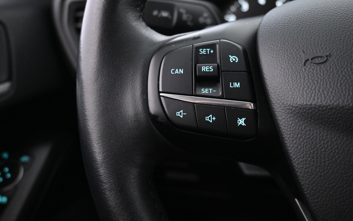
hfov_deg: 52.9
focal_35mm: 37
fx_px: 353
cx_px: 206
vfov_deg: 34.8
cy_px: 107
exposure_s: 1/30
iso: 3200
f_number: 3.8
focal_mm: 19
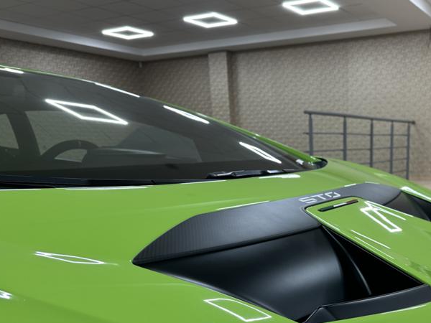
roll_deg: +0.7
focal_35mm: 40
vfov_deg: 34.9
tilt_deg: -13.0
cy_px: 258
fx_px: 498
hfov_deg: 45.6
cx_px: 308
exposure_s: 1/82
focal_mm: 6.86
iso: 100
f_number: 1.78
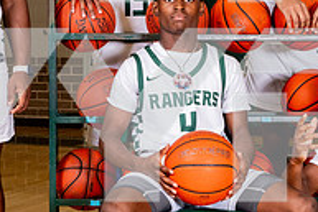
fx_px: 999
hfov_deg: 18.1
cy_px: 116
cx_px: 193
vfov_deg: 12.1
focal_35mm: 113
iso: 800
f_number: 7.1
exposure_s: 1/320
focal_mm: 35
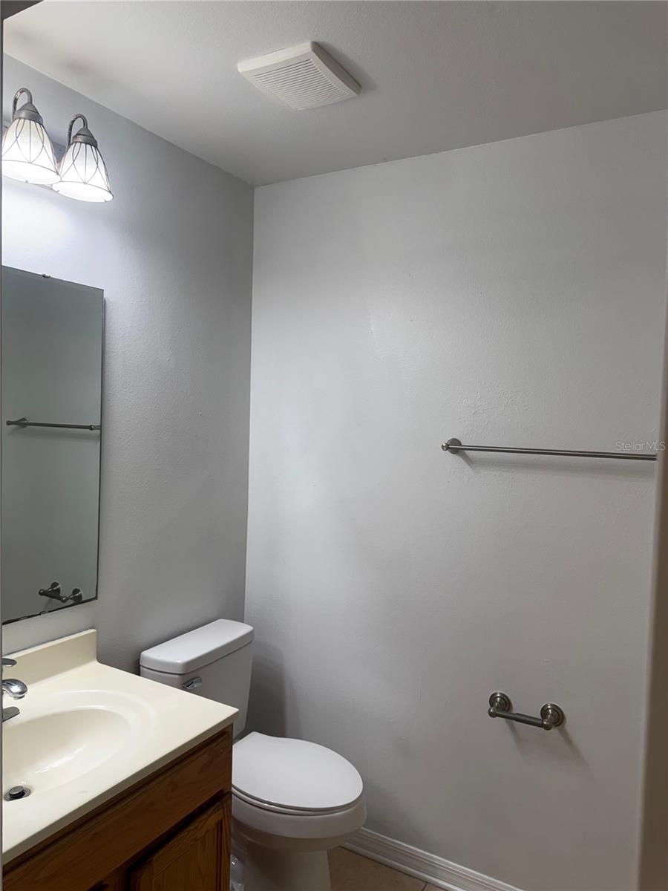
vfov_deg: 71.6
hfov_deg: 56.8
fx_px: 618
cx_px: 334
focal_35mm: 24
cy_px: 446
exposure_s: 1/160
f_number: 1.78
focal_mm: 6.76
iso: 64
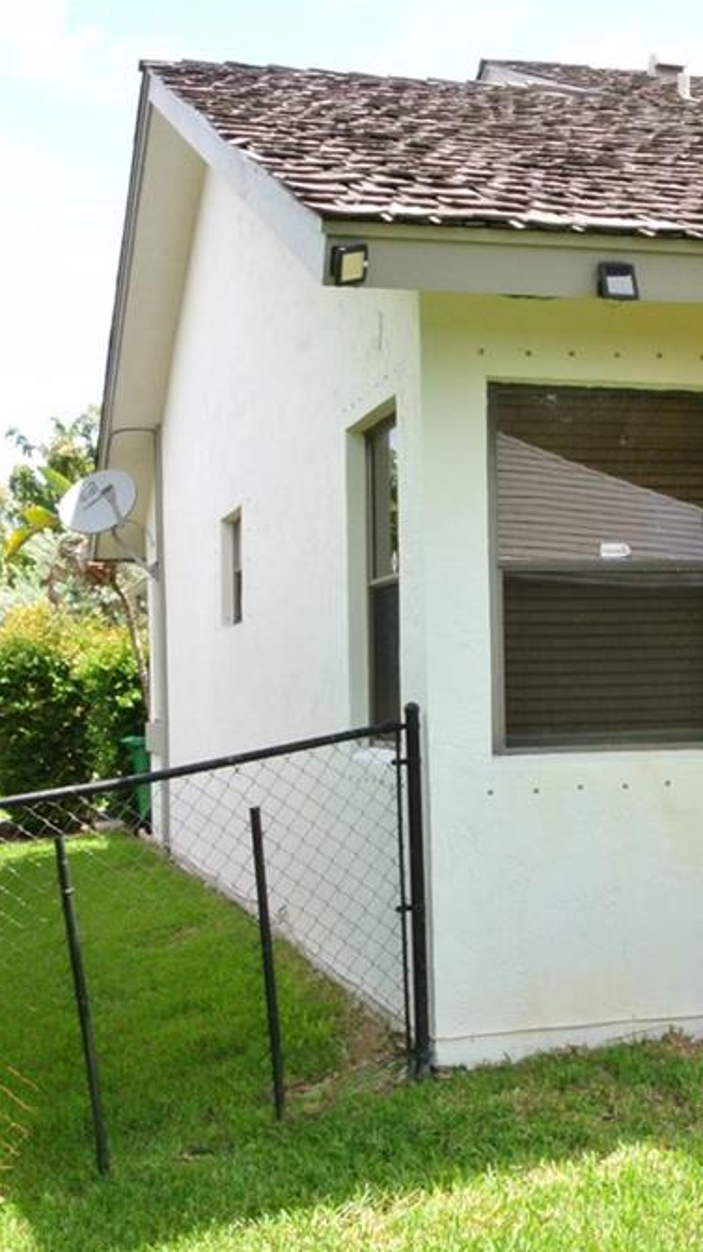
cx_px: 572
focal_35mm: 56
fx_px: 1857
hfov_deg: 21.1
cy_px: 625
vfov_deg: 37.2
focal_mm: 13.1
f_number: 16
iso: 400
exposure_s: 1/60
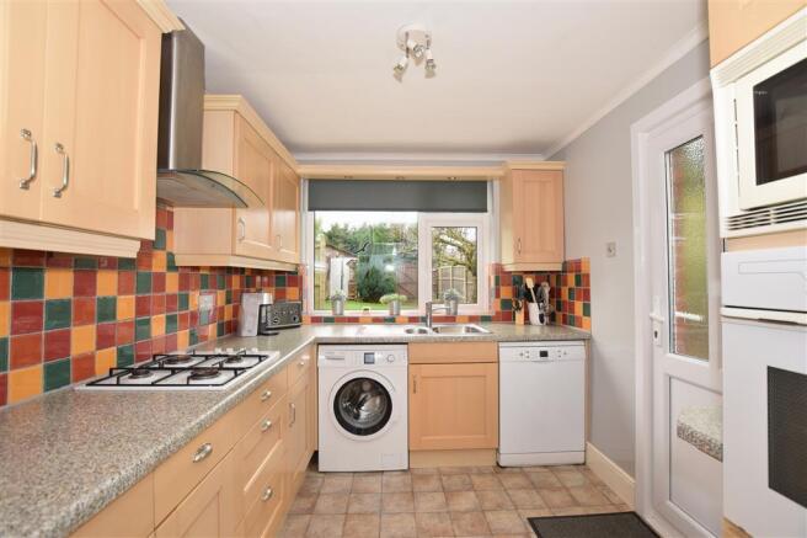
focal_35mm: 15
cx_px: 404
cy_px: 269
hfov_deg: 100.4
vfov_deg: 77.3
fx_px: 336
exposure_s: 1/160
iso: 400
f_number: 6.3
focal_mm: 10
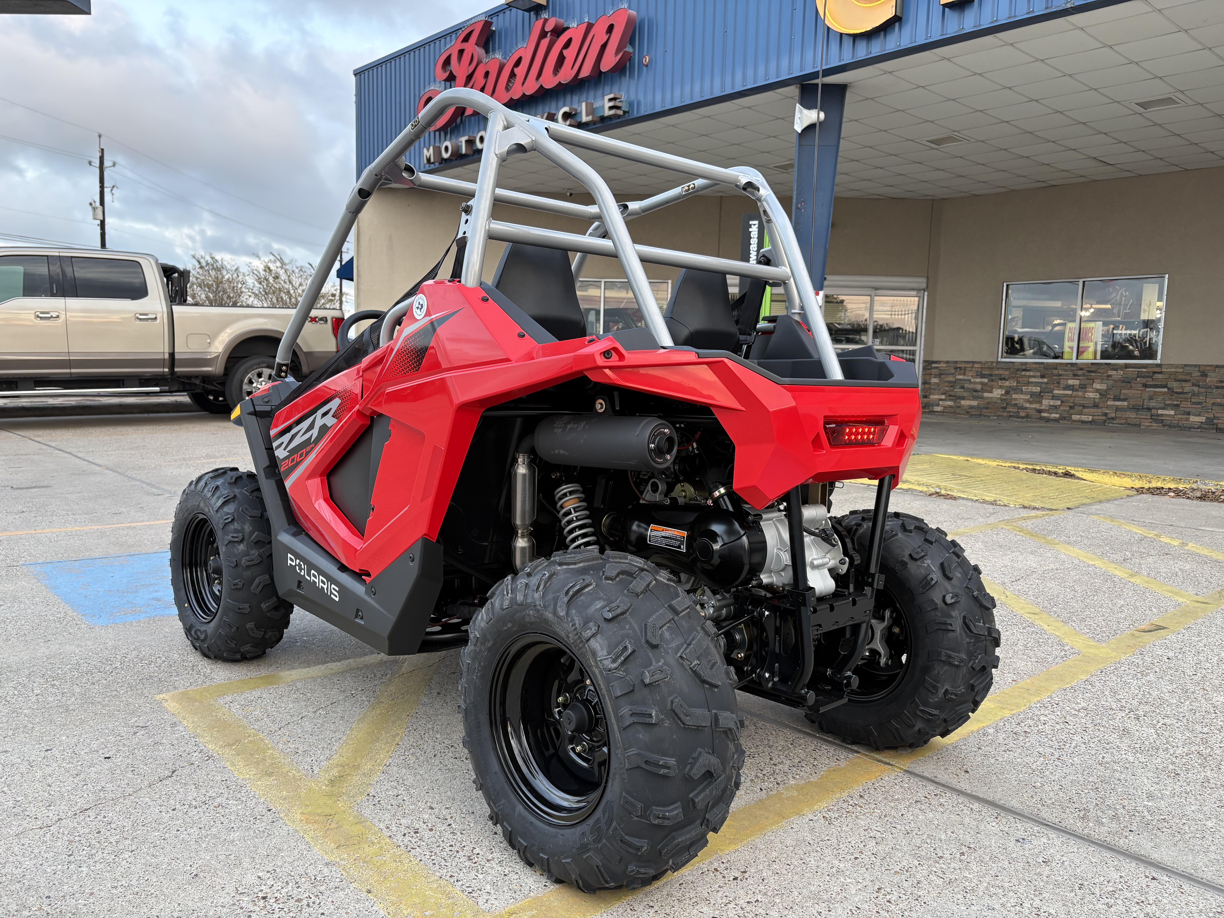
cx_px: 612
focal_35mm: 26
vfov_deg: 53.1
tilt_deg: -5.7
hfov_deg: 67.3
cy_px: 459
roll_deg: -0.9
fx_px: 919
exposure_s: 1/120
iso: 100
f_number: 1.6
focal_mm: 5.96
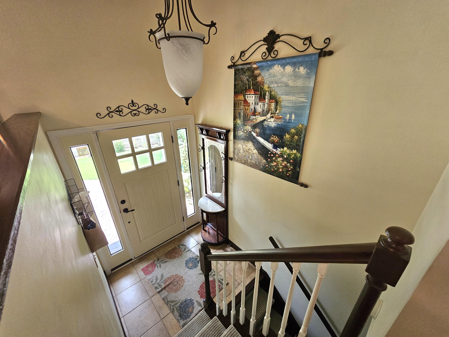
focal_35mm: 13
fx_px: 169
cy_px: 168
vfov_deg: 89.9
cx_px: 224
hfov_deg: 106.2
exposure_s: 1/60.2
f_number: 2.2
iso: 320
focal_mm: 2.2
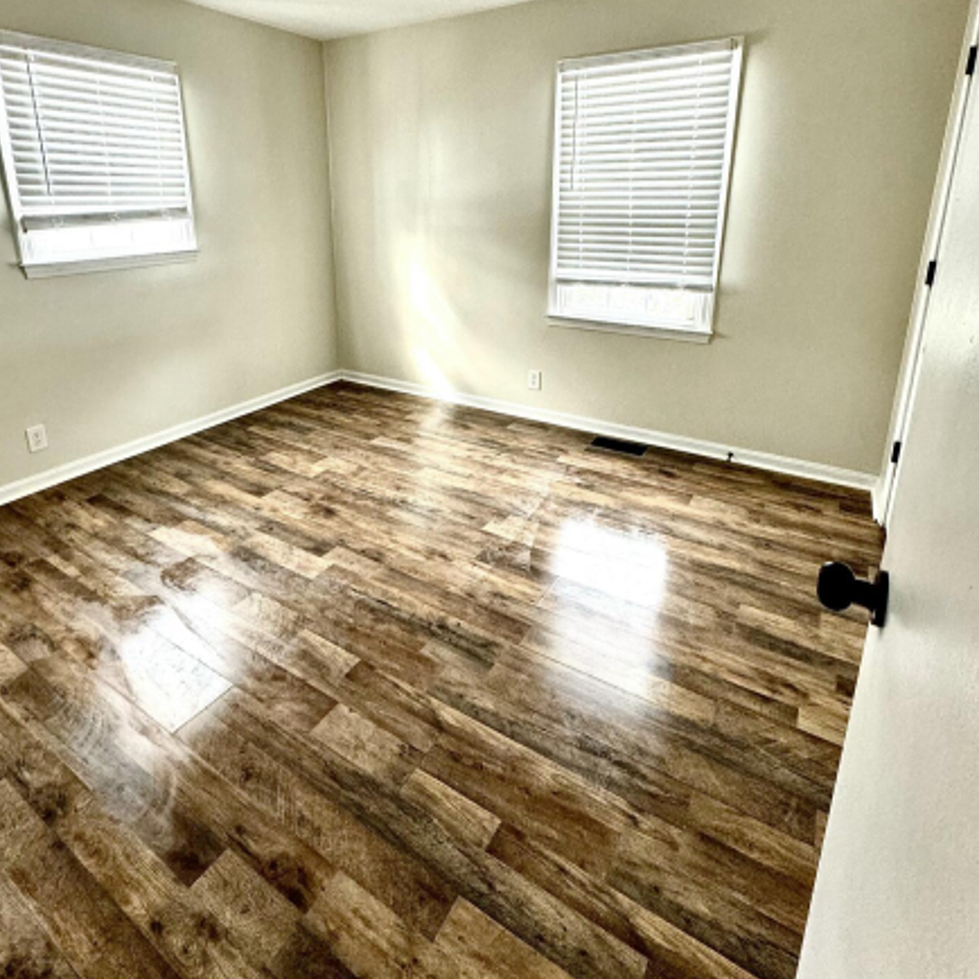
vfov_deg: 76.1
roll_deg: +0.4
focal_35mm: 19
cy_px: 360
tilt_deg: -15.7
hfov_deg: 77.4
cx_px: 435
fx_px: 608
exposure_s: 1/120
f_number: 2.2
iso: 200
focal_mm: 2.22
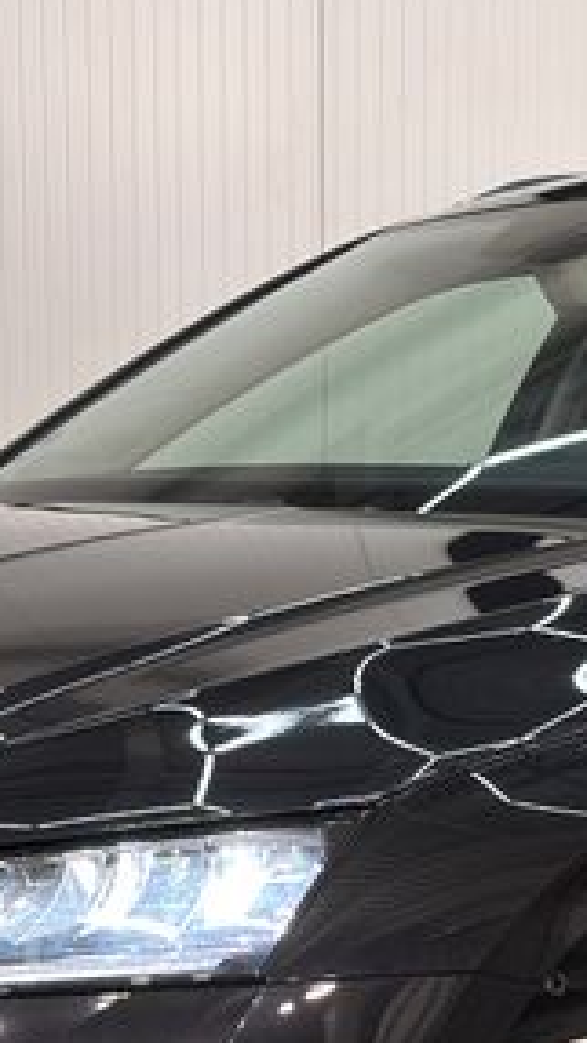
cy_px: 853
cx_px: 481
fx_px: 3125
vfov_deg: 18.7
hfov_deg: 10.7
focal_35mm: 113
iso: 50
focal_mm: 6.76
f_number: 1.78
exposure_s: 1/100
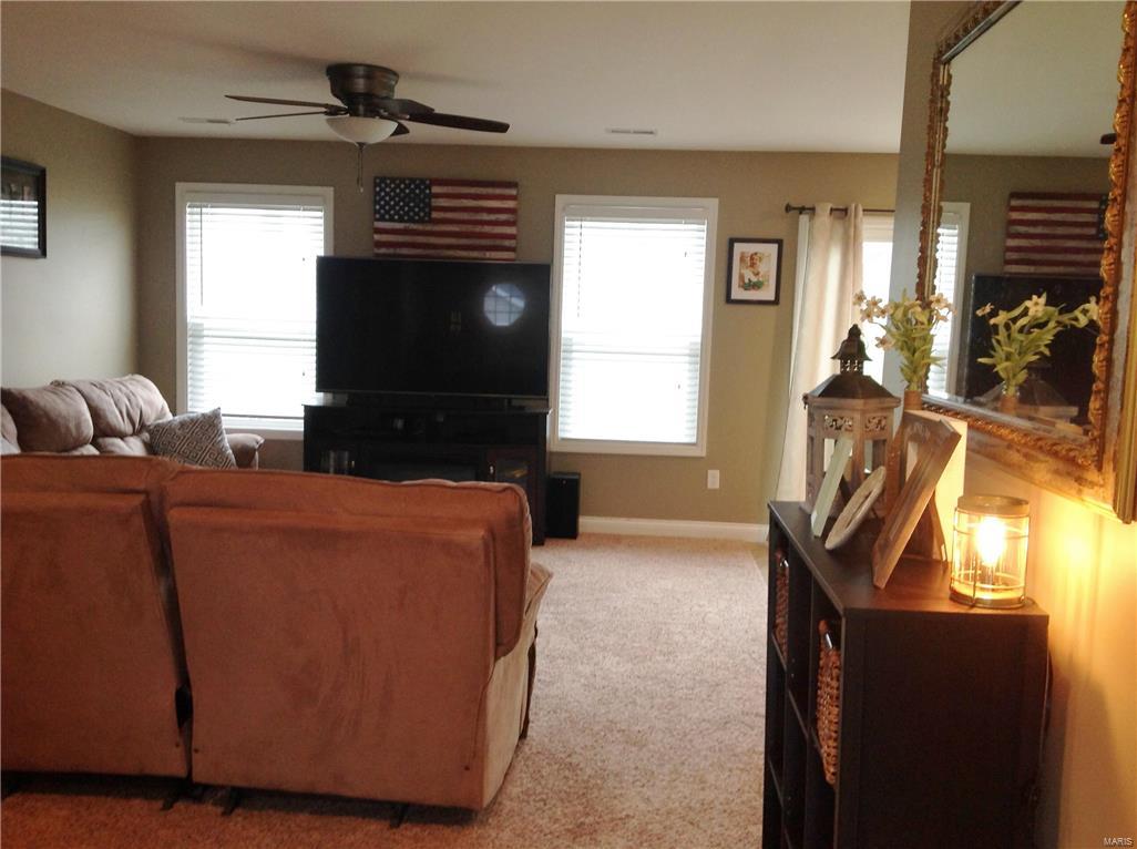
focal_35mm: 35
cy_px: 424
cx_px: 568
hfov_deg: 52.7
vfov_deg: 40.6
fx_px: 1148
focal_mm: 4.28
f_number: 2.4
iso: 80
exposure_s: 1/15
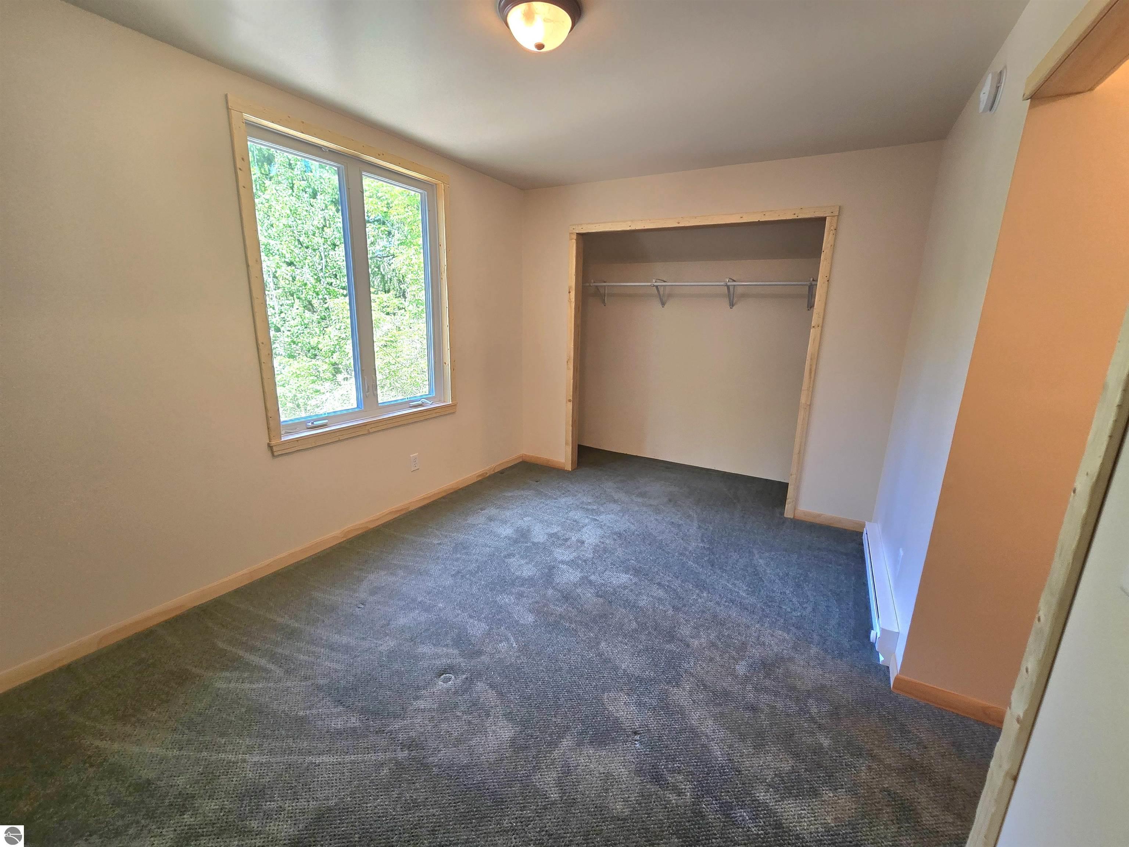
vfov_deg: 89.9
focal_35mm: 13
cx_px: 564
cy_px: 424
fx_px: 424
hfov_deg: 106.2
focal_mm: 2.2
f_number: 2.2
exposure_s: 1/60.2
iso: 200
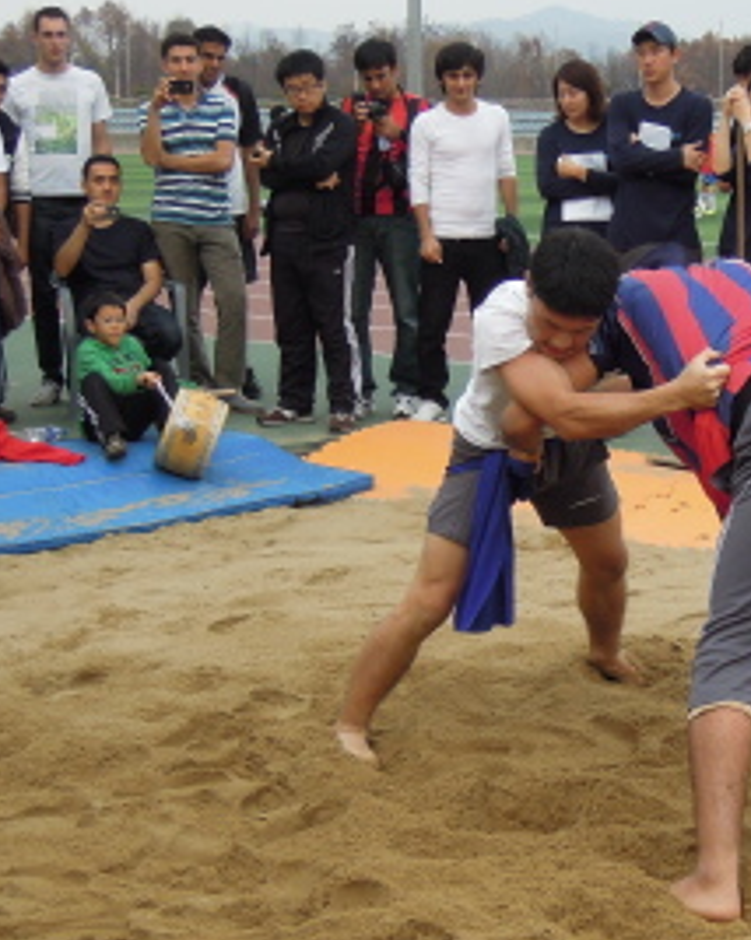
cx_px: 702
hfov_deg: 18.3
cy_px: 588
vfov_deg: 23.2
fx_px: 2281
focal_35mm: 82
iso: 160
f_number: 2.8
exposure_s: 1/200
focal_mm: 8.1
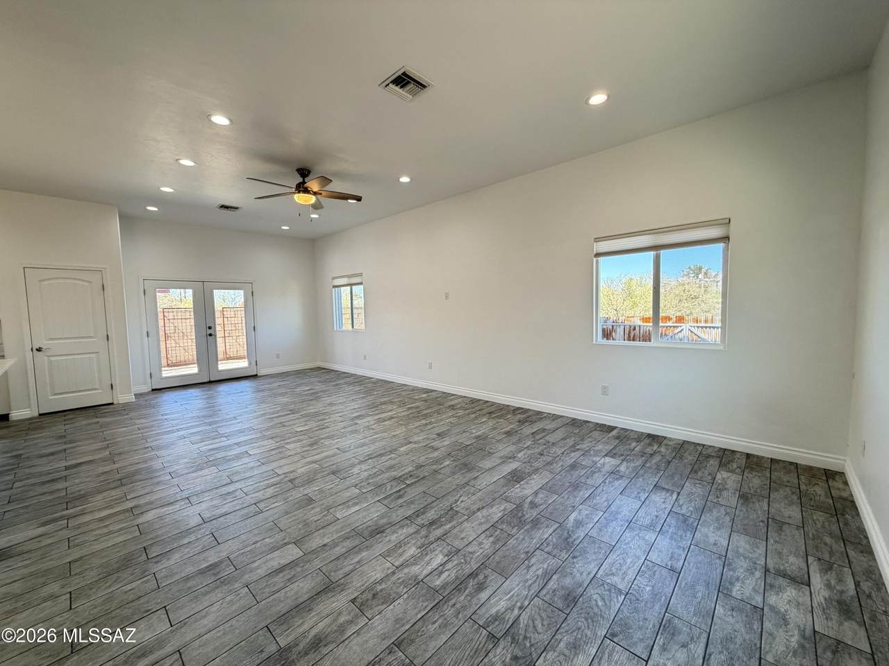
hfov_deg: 102.1
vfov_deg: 85.7
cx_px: 444
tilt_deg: -4.1
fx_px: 360
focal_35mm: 14
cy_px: 333
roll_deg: +1.3
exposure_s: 1/120
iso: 160
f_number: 2.2
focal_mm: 2.22
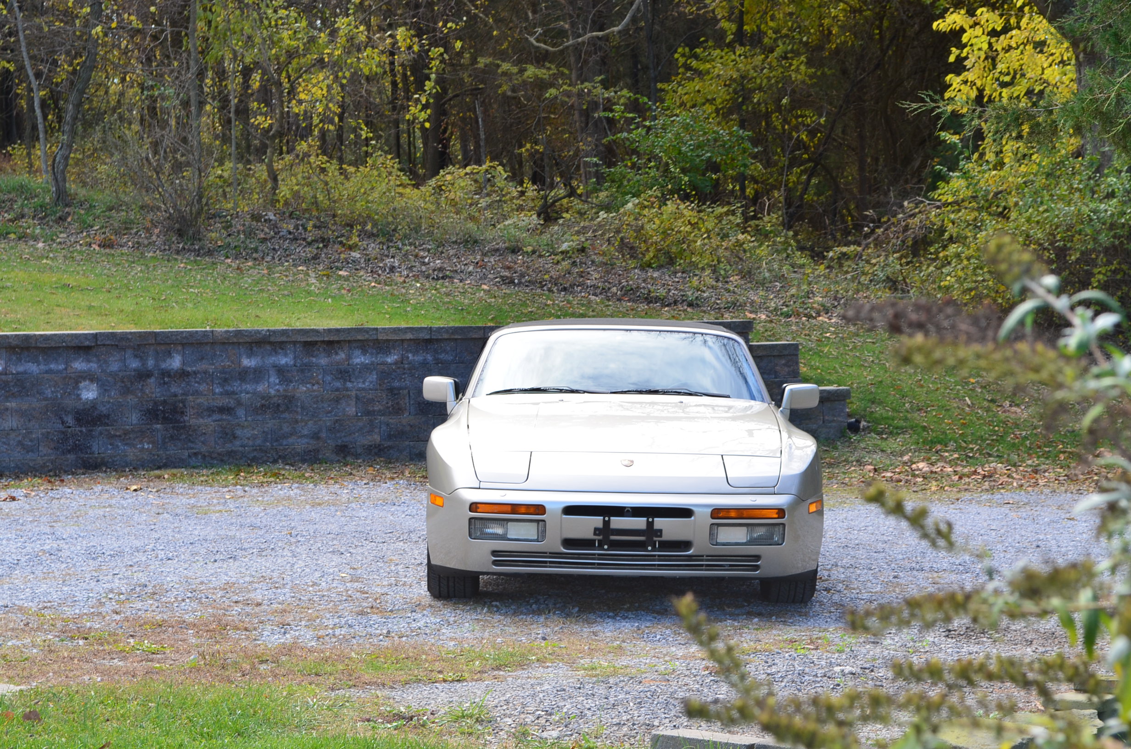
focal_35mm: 82
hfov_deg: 24.7
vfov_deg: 16.5
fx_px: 2587
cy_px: 374
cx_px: 566
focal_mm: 55
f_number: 10
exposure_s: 1/60
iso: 280
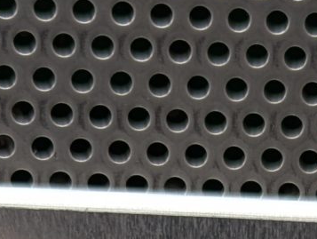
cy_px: 733
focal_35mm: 172
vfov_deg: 7.5
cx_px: 228
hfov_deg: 11.5
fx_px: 1578
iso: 76
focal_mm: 6.81
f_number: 1.85
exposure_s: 1/100
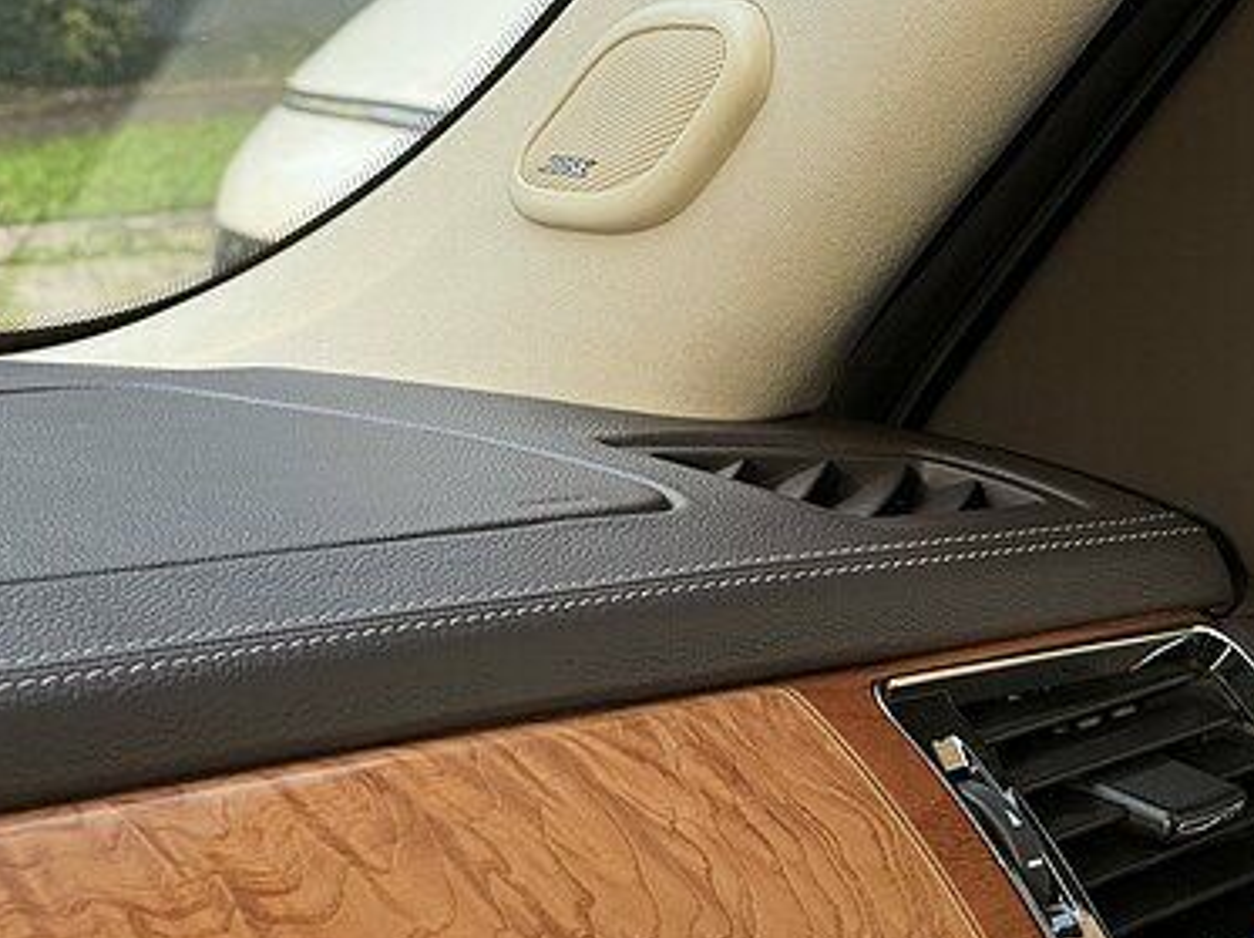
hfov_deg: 17.4
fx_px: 4090
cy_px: 514
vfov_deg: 13.1
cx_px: 719
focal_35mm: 113
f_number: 2.8
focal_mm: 9
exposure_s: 1/99
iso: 80
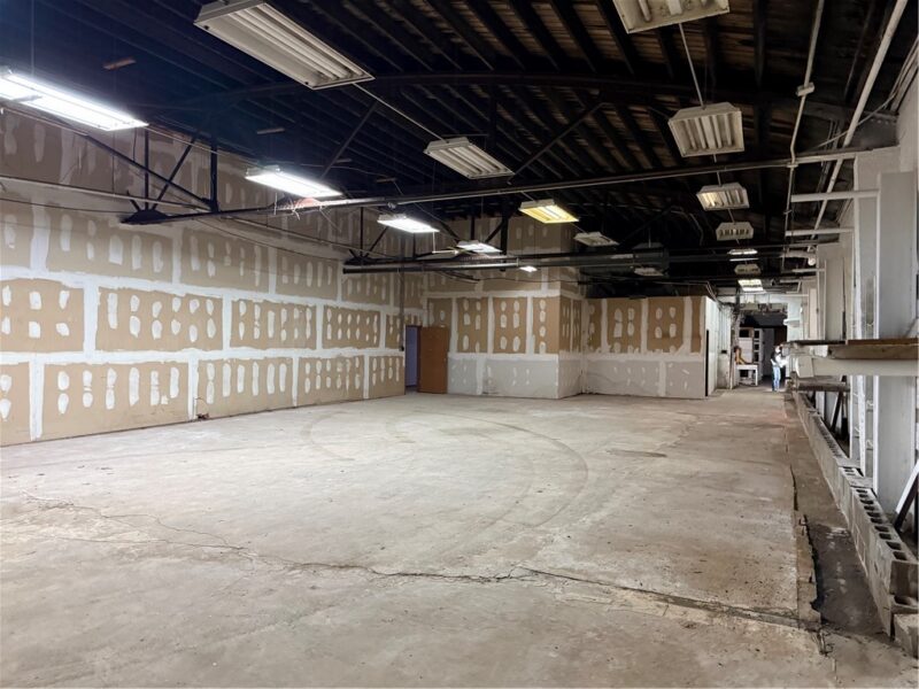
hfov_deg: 71.6
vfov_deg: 56.8
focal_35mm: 24
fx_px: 637
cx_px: 460
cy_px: 344
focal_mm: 6.76
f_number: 1.78
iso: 640
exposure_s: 1/60
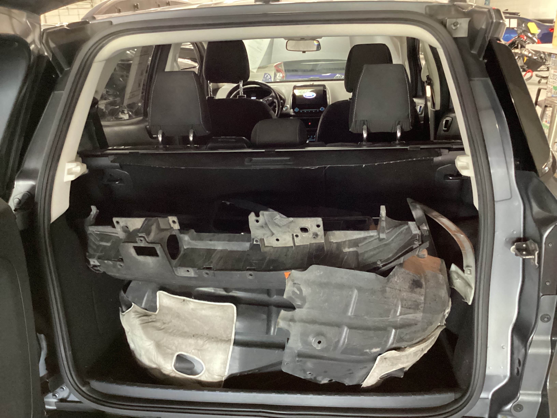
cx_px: 278
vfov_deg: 45.4
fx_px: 499
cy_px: 209
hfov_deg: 58.4
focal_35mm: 31
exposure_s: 1/24
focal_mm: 3.3
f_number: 2.4
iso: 800
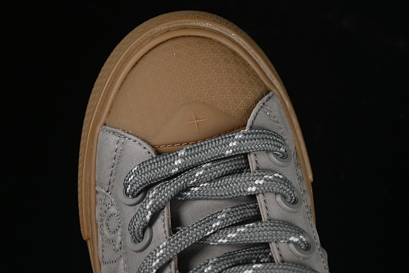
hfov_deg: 27.0
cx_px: 204
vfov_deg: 18.2
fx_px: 852
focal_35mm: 75
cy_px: 136
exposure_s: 1/60
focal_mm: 50
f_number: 6.3
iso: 160
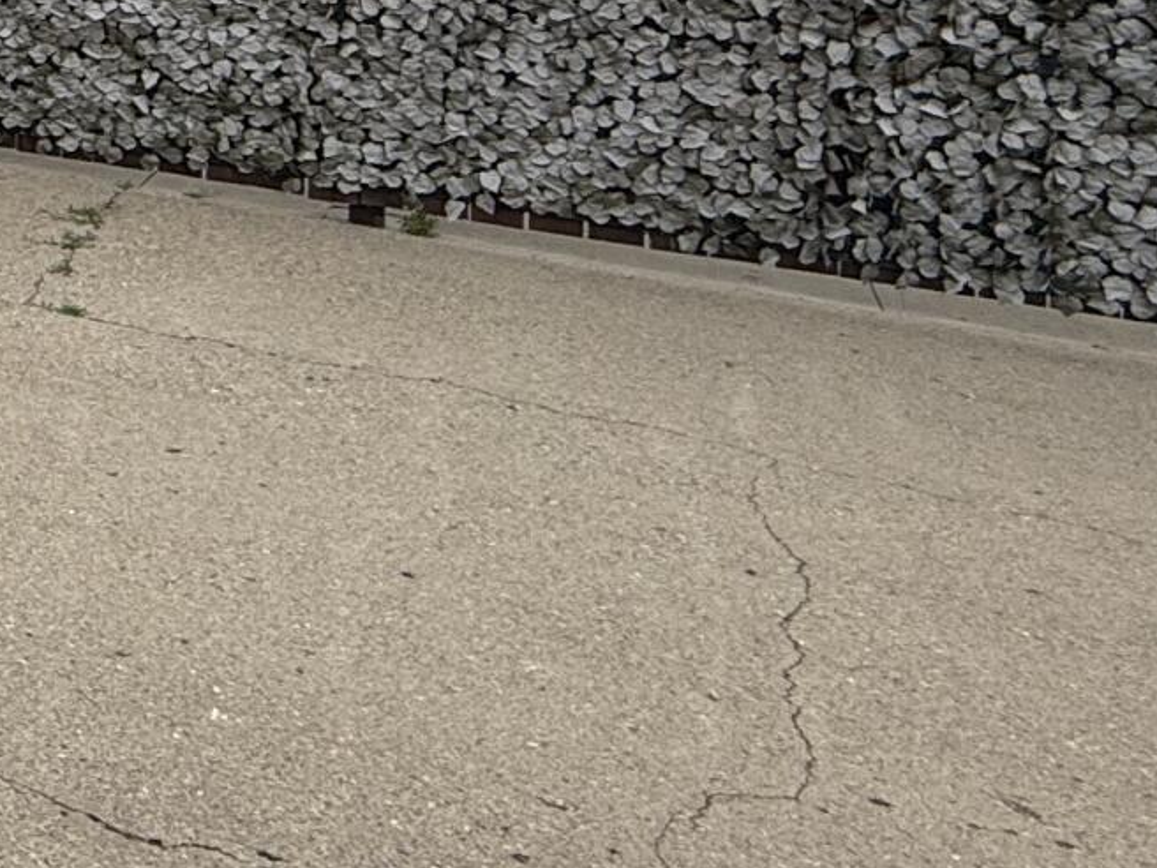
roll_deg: -1.3
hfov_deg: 22.1
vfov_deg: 20.4
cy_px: -335
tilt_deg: +0.8
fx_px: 2139
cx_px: -781
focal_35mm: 64
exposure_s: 1/2717
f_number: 2.2
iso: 50
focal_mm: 2.22
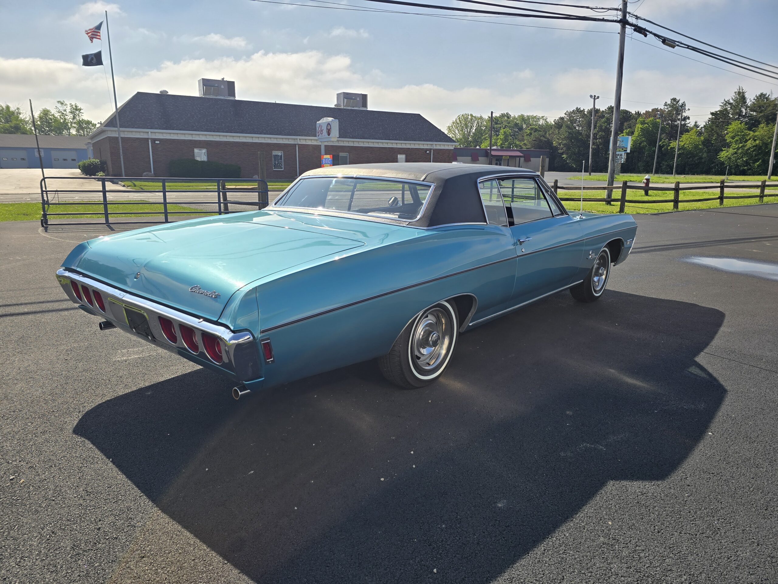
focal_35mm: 23
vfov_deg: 58.9
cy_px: 292
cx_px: 389
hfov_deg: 73.9
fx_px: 517
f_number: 1.7
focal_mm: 6.3
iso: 12
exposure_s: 1/1111
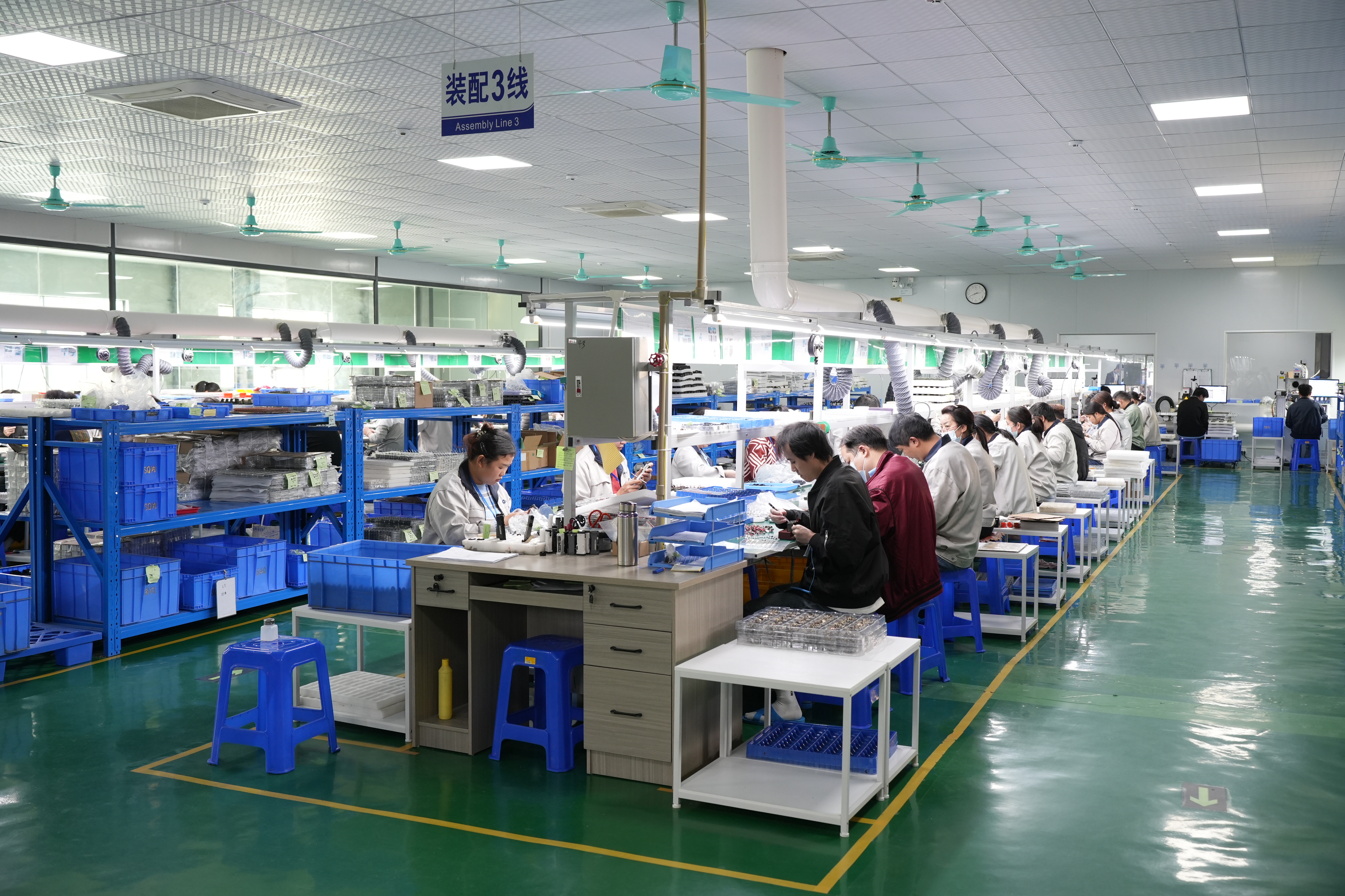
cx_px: 672
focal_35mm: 35
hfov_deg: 54.4
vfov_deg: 37.9
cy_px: 448
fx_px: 1308
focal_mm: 35
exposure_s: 1/80
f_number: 4.5
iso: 1000
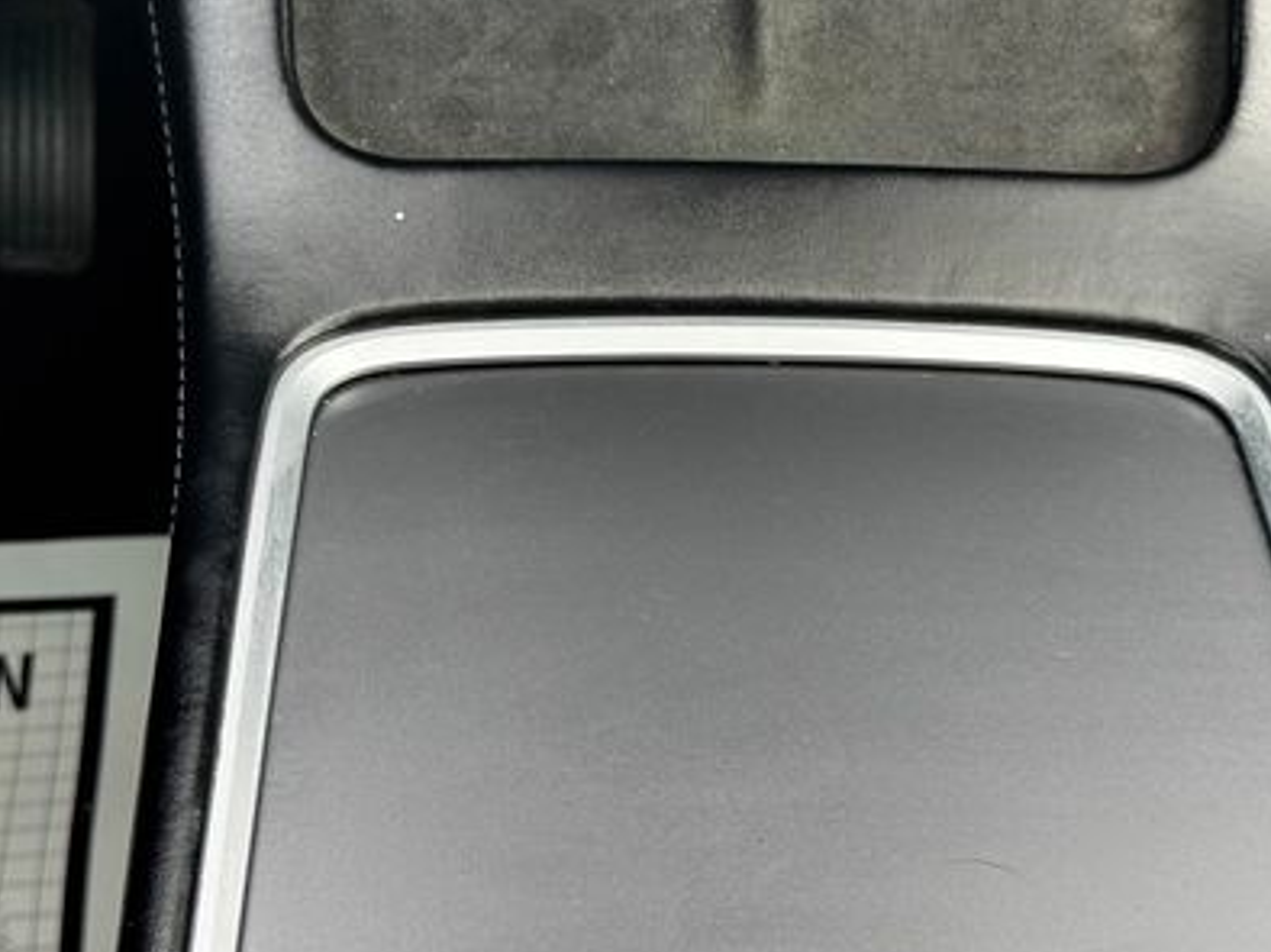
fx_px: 2862
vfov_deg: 18.8
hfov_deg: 25.0
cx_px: 768
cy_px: 332
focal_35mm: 78
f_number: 1.78
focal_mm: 6.76
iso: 64
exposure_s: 1/194
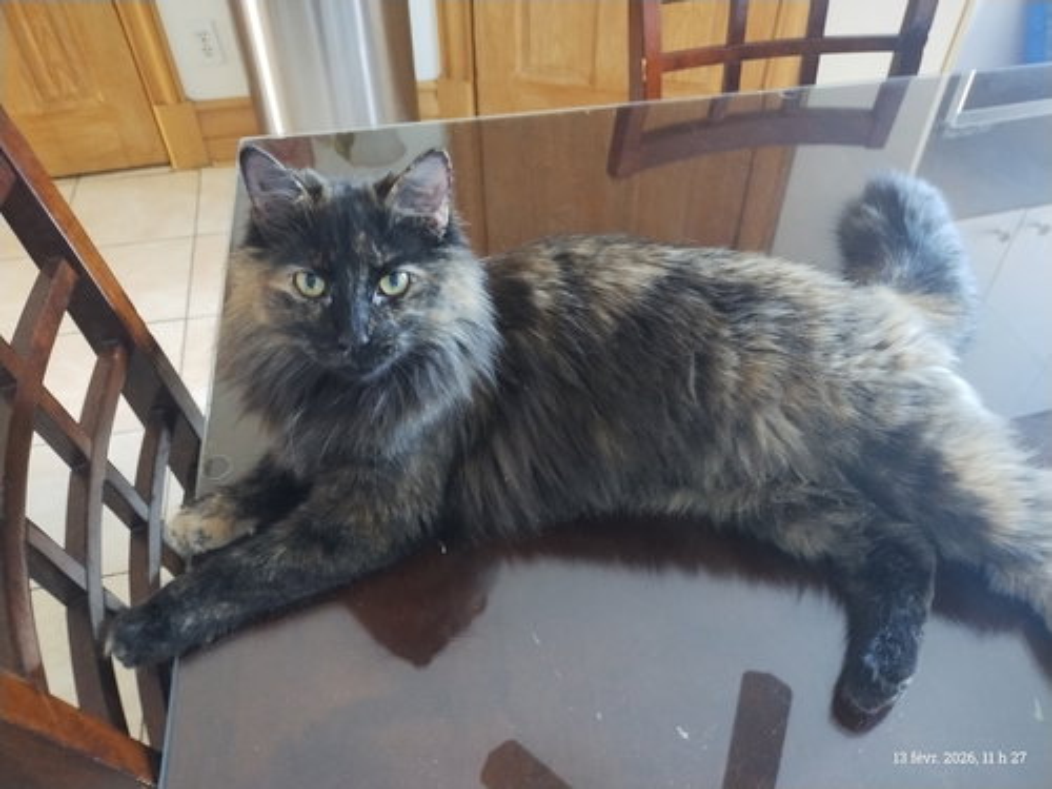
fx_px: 760
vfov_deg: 54.9
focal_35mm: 25
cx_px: 526
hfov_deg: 69.4
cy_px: 394
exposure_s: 1/20
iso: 797
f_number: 1.7
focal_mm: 4.71
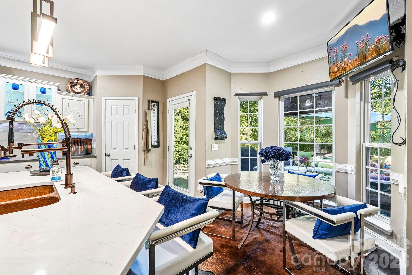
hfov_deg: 96.7
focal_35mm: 16
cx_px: 206
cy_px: 138
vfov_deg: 73.7
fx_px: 183
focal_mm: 16
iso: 400
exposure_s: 1/8
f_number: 8
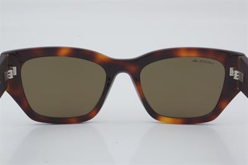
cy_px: 82
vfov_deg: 18.2
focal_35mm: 75
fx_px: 516
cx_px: 124
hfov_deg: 27.0
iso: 100
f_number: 29
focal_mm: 50
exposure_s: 1/4
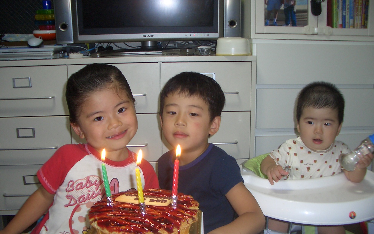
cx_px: 191
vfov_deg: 33.5
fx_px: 387
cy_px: 138
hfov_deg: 51.5
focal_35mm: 38
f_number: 2.6
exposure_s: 1/40
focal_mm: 5.8
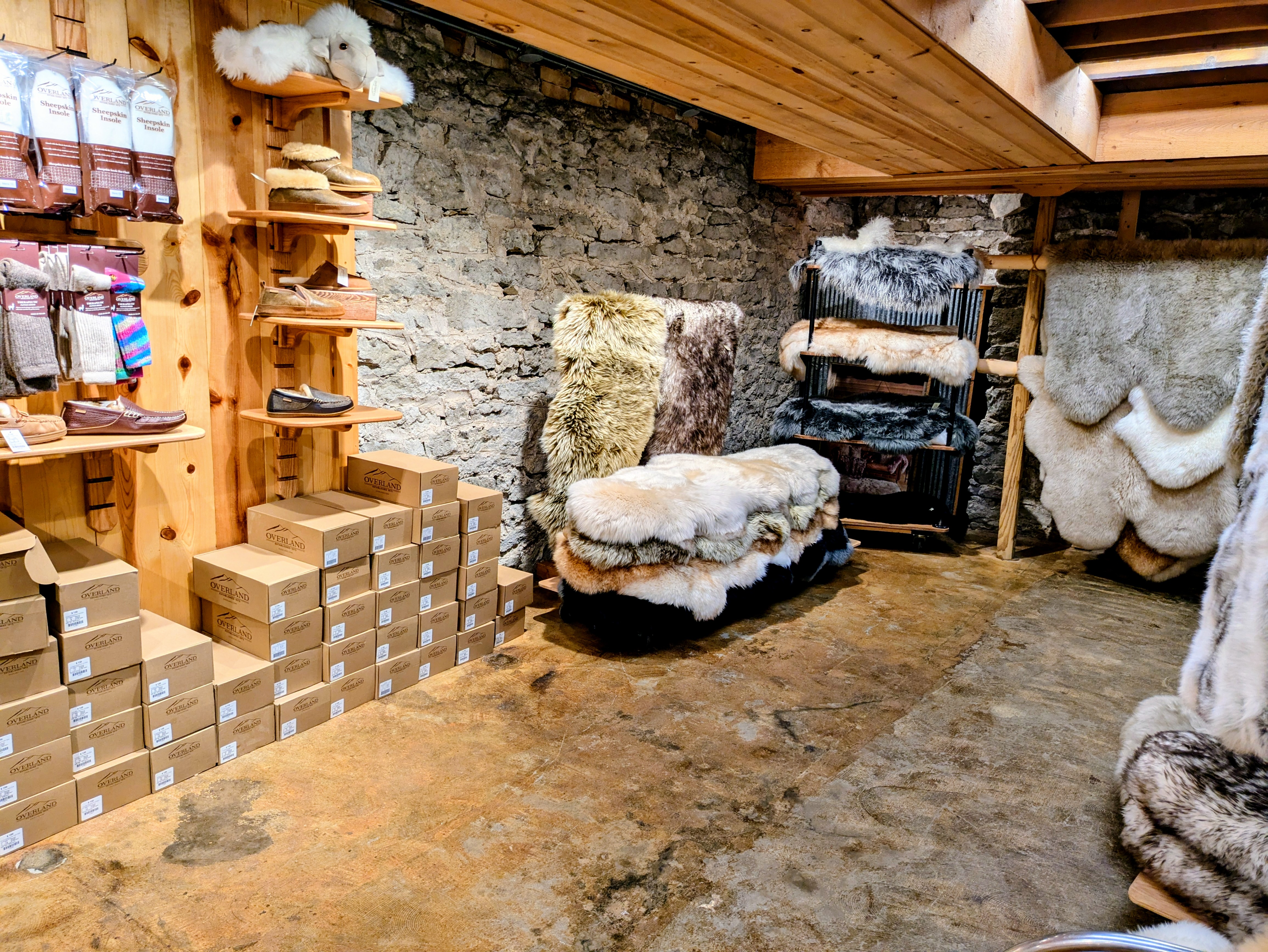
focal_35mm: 25
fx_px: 916
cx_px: 634
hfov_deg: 69.4
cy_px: 476
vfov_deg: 54.9
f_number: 1.89
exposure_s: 1/120
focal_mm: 5.43
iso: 130
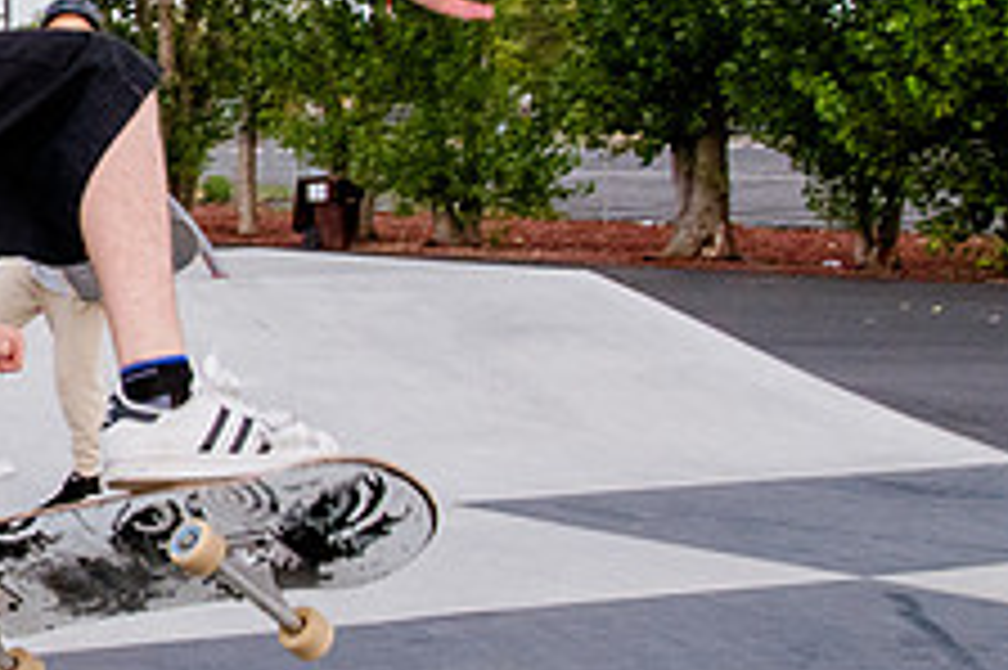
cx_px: -414
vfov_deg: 13.6
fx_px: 2798
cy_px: 166
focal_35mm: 100
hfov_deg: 18.5
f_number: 9
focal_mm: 27
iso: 2500
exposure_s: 1/400
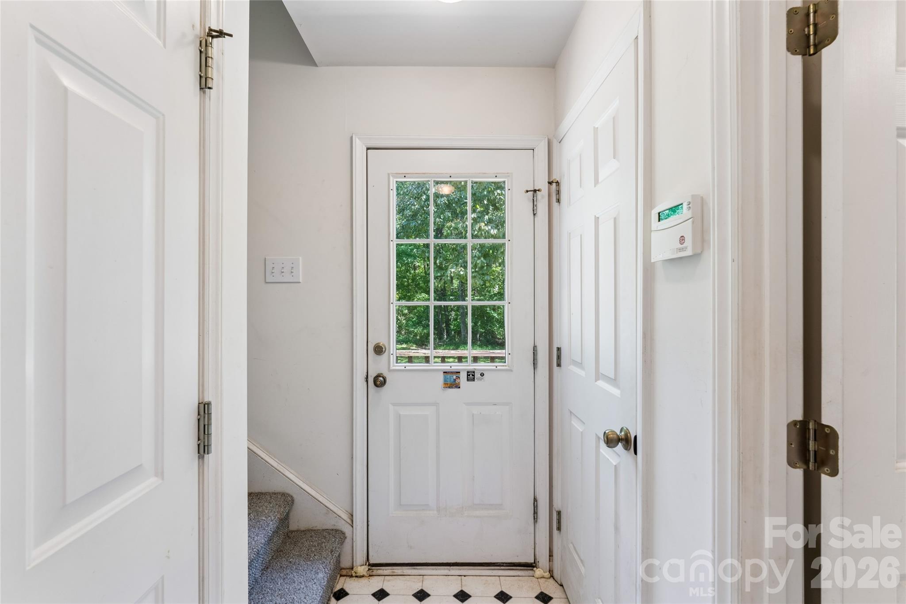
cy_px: 302
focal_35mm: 16
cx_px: 453
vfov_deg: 73.4
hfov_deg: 96.4
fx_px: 405
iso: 400
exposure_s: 1/10
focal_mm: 16.1
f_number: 13
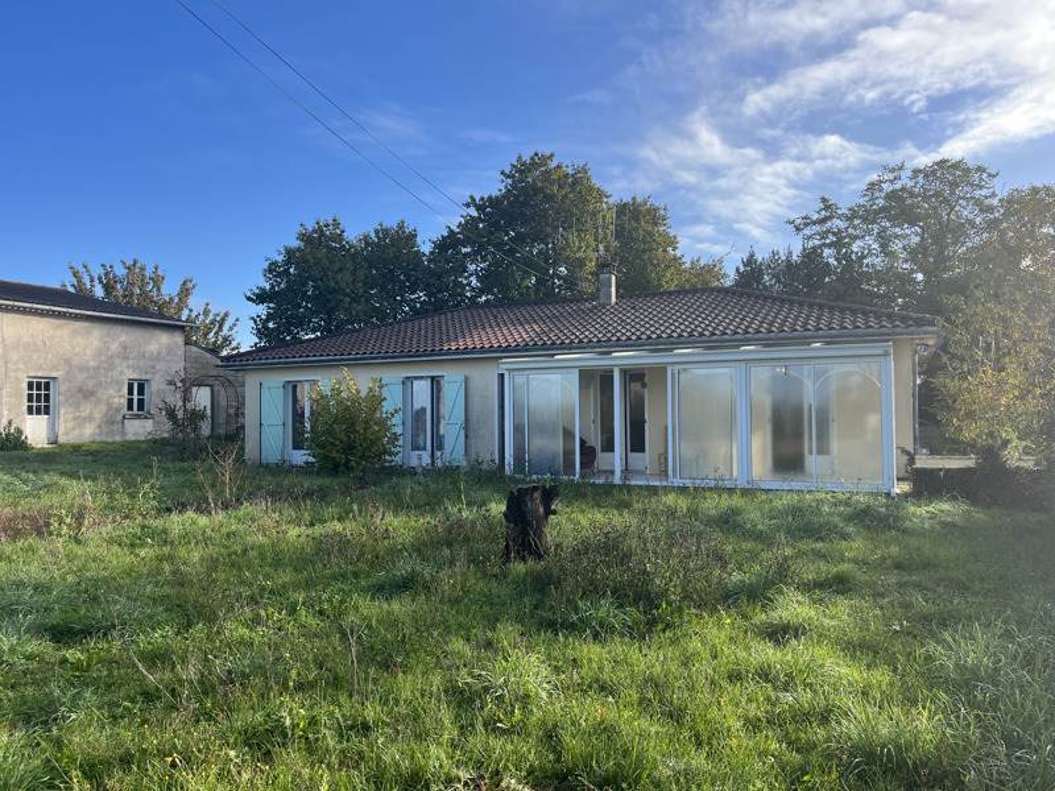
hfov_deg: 67.3
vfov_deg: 53.1
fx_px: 792
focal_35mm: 26
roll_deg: +0.2
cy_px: 396
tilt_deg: +0.5
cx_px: 528
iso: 50
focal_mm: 5.1
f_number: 1.6
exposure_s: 1/1647
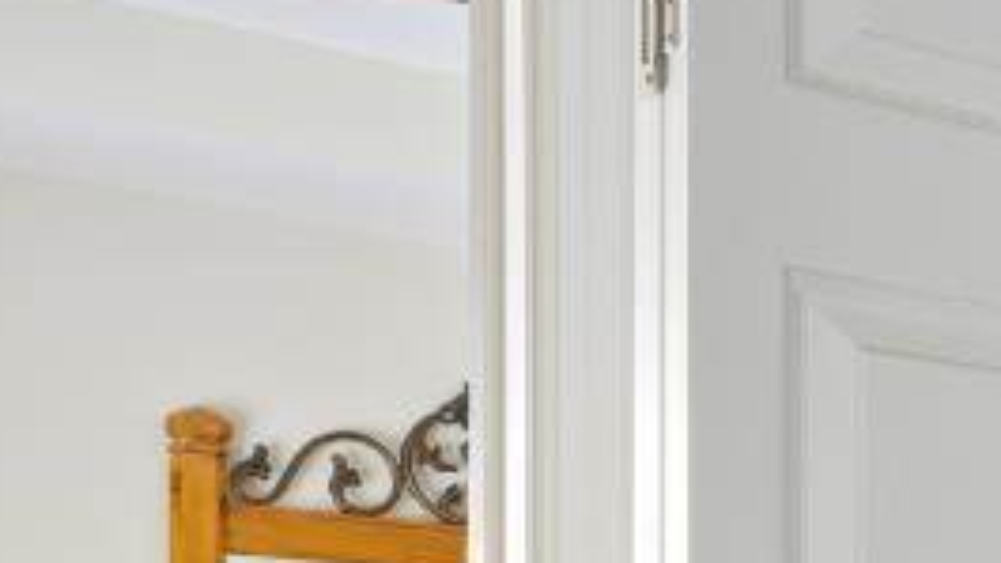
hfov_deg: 17.3
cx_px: 2081
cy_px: 1258
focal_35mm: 83
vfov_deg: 12.2
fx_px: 2203
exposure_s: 2.5
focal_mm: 14
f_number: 8
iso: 200
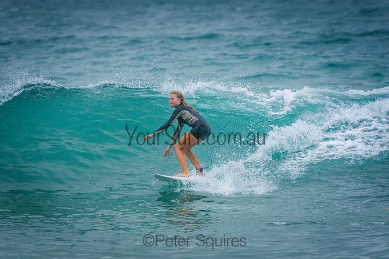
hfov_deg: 3.4
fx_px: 6485
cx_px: 194
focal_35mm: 600
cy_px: 130
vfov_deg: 2.3
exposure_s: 1/2000
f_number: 5.6
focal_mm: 400
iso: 720
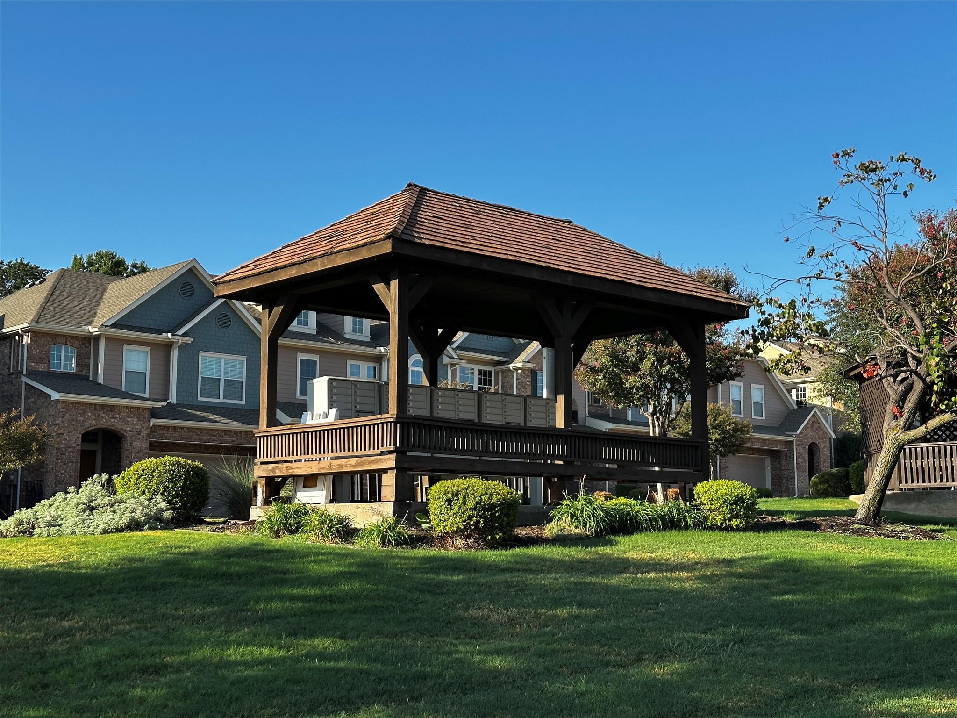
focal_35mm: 48
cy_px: 359
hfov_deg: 39.7
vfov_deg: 30.3
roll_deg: +0.1
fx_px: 1327
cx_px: 478
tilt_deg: +7.2
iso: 64
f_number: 1.78
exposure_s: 1/1815
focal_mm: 6.86
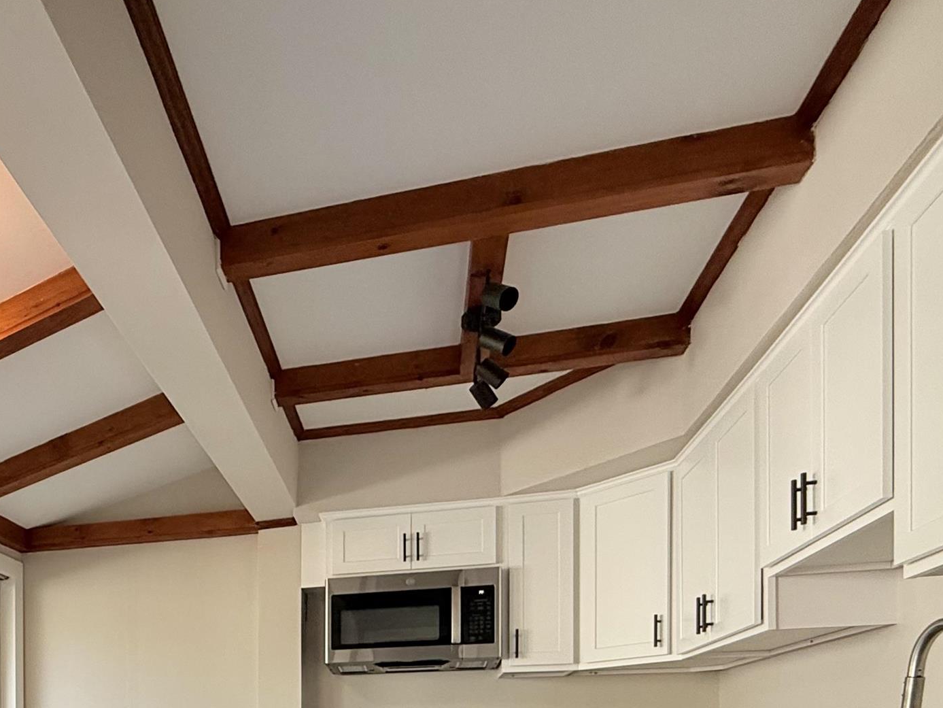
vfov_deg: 38.3
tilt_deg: -0.8
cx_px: 135
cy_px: 764
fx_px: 845
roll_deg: -0.5
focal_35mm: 31
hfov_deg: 52.8
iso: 160
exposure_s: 1/99
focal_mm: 2.22
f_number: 2.2
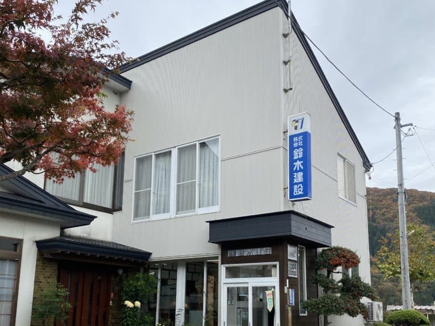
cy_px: 223
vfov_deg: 40.1
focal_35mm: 35
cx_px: 219
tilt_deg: +13.0
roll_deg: +0.4
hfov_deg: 52.6
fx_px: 440
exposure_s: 1/833
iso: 32
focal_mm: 4.25
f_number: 1.8
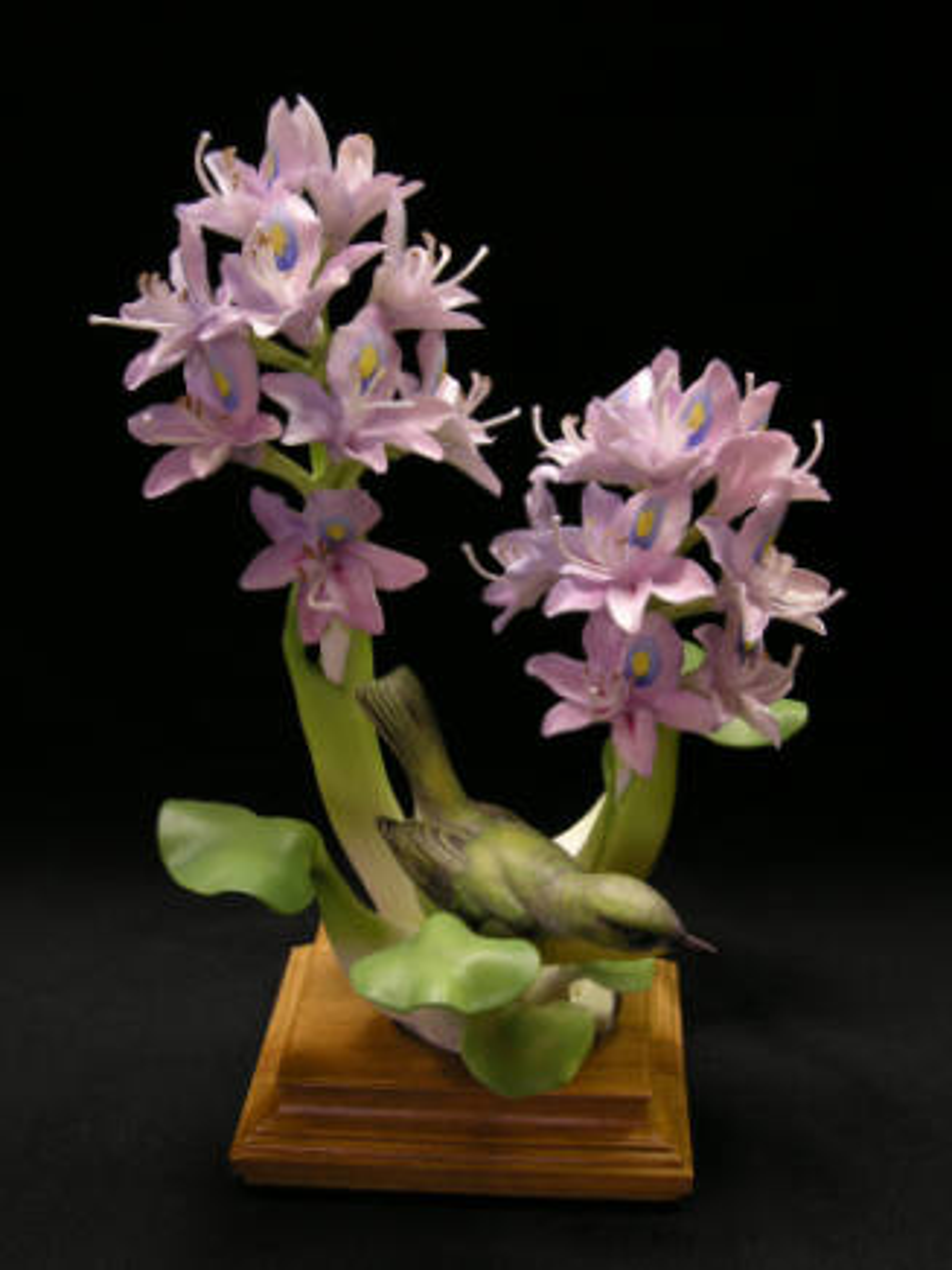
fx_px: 1210
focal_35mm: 33
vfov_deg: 55.4
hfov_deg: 42.9
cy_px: 635
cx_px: 476
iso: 64
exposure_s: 1/4
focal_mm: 6.8
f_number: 4.3
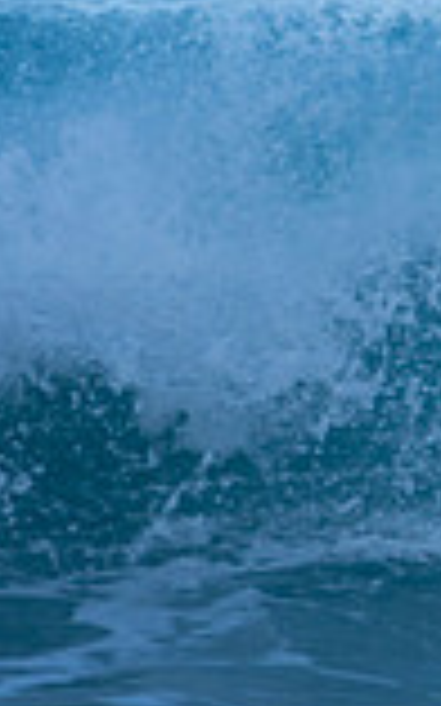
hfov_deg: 0.5
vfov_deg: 0.7
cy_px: 200
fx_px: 54490
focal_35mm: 2831
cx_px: 1228
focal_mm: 500
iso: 220
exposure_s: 1/640
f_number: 5.6
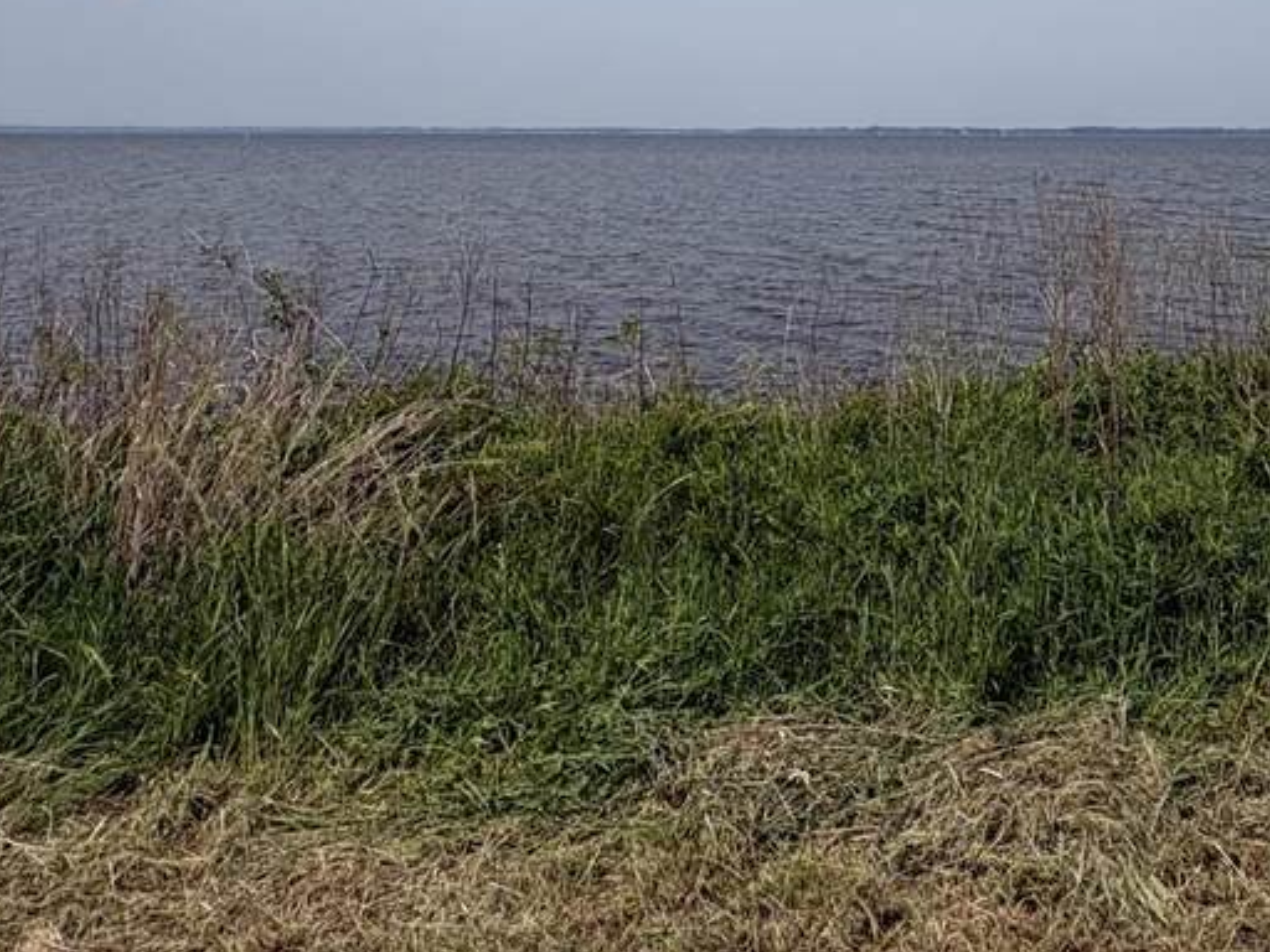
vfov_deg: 34.0
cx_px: 957
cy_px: -151
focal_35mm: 35
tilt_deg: +13.3
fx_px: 1284
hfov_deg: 50.4
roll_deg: +1.1
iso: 50
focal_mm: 2.22
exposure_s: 1/4926
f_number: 2.2
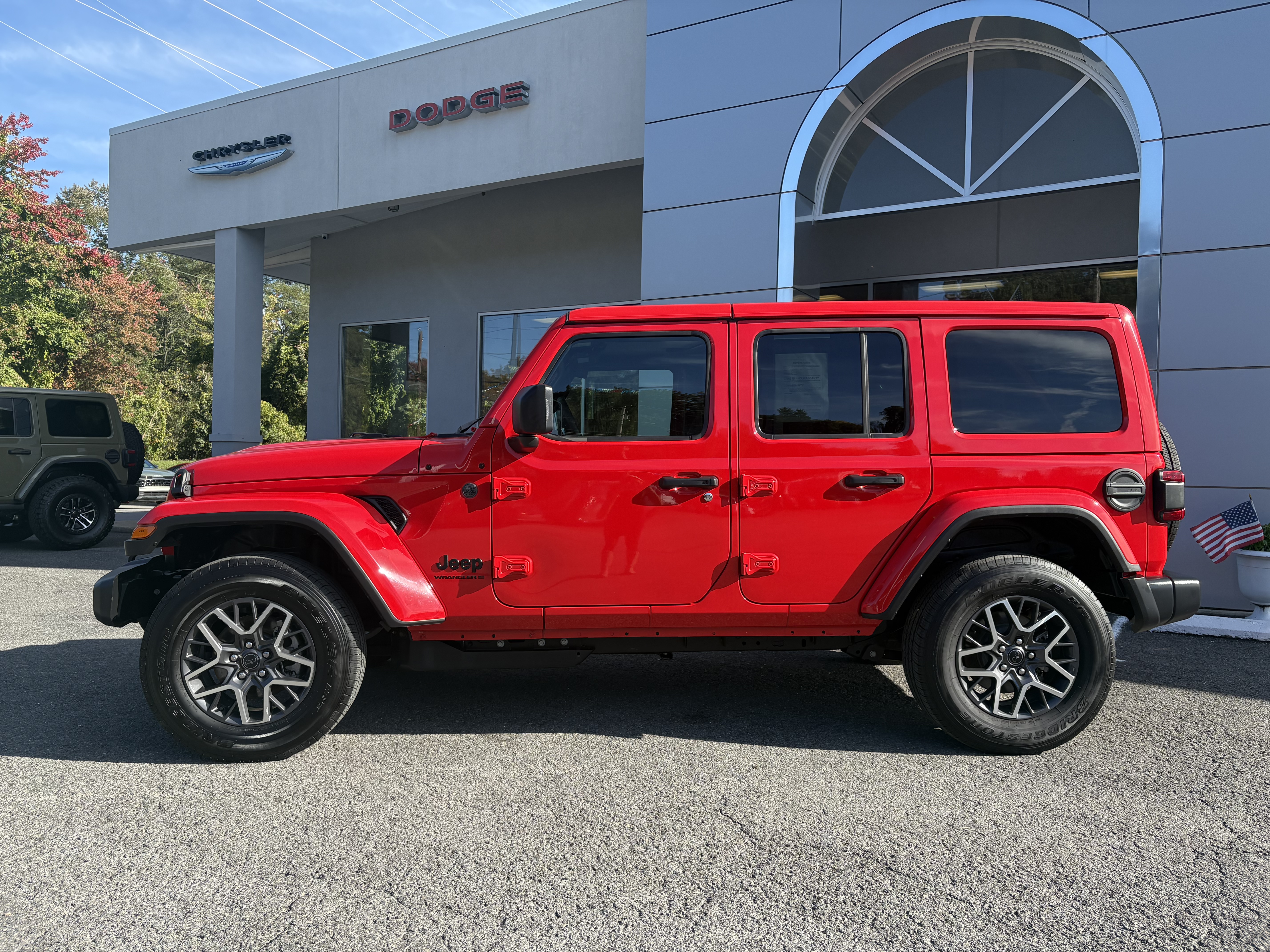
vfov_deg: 53.1
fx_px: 954
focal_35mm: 26
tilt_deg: -0.8
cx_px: 635
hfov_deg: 67.3
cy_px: 476
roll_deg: -0.9
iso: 64
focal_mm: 5.96
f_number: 1.6
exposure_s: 1/1311
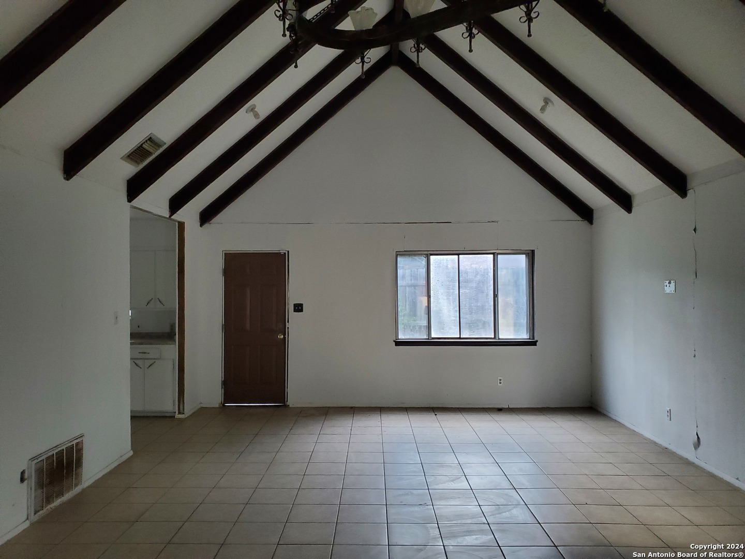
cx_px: 372
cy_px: 280
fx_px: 560
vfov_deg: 53.1
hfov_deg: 67.3
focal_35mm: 26
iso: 320
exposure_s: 1/120
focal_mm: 4.3
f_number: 2.4
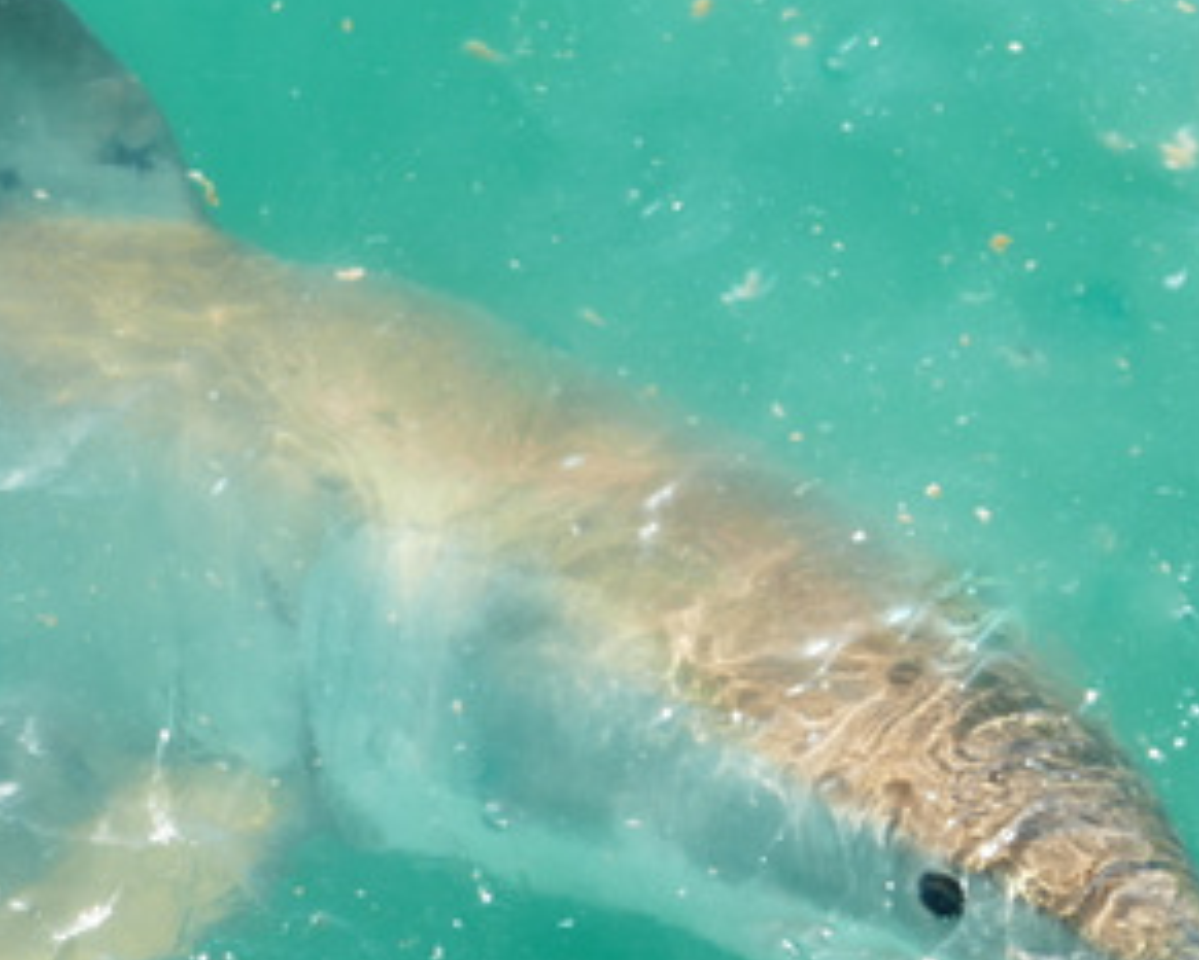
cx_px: 8
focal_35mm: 87
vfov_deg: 17.6
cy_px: 612
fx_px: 3088
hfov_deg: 21.2
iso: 125
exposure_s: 1/640
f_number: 3.2
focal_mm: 16.49
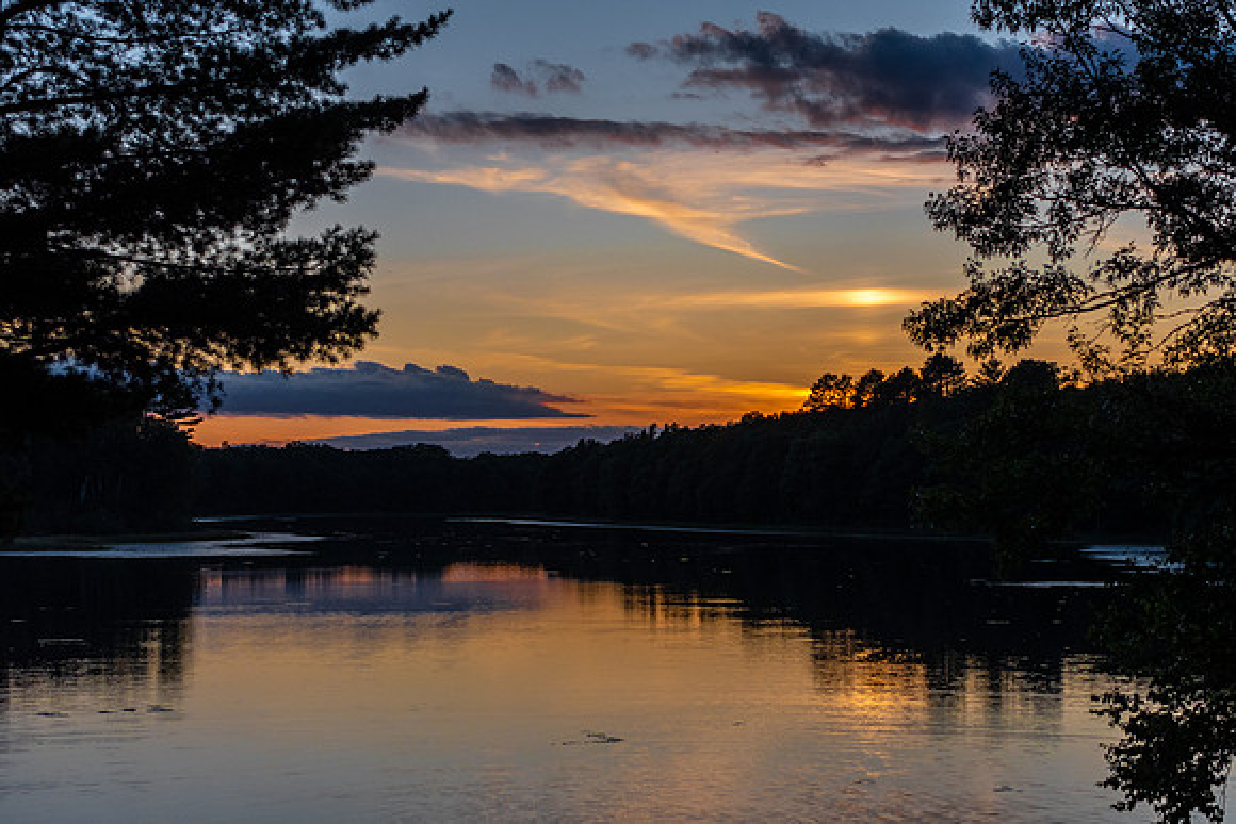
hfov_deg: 31.9
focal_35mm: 63
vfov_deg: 21.6
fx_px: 2163
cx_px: 618
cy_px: 412
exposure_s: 1/8000
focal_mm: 42
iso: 400
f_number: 3.2
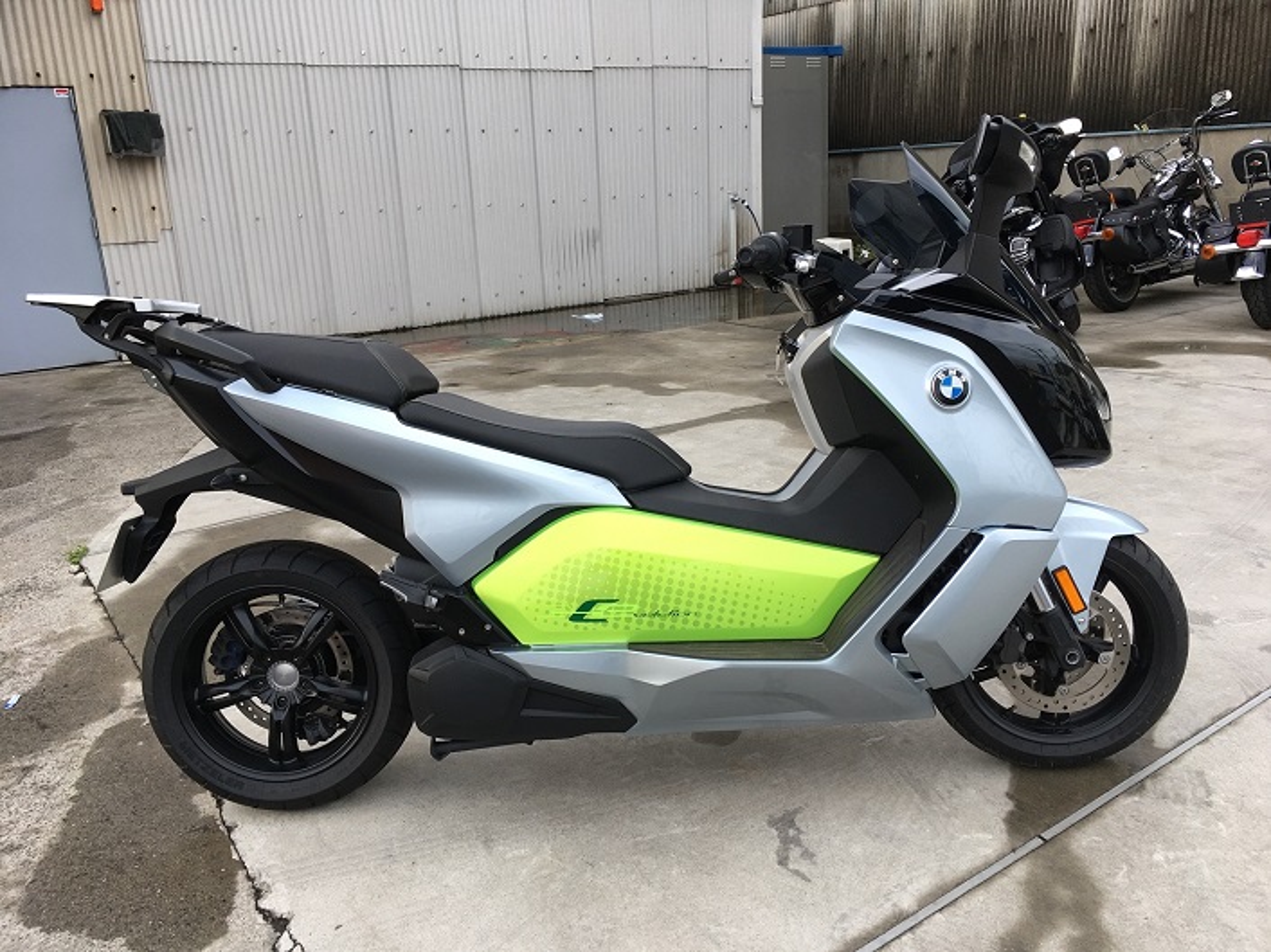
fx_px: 1064
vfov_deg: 48.2
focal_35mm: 29
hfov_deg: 61.7
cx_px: 636
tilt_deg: -17.4
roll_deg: +3.3
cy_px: 476
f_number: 2.2
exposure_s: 1/190
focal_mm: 4.15
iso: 25
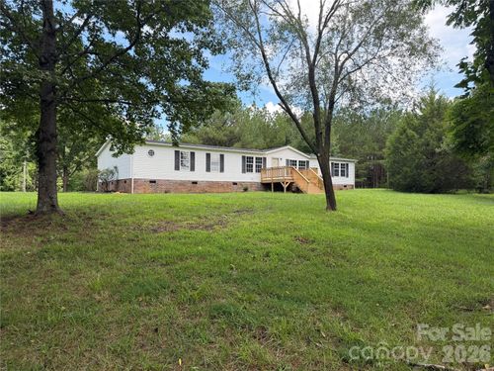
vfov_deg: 56.8
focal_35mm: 24
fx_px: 343
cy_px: 186
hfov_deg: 71.6
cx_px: 247
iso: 100
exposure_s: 1/1493
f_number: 1.78
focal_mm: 6.76
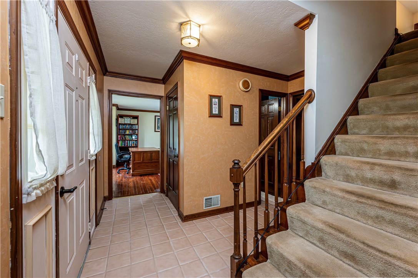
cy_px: 139
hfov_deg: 104.3
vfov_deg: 81.1
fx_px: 162
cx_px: 209
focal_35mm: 14
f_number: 8
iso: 4000
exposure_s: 1/100
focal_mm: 14
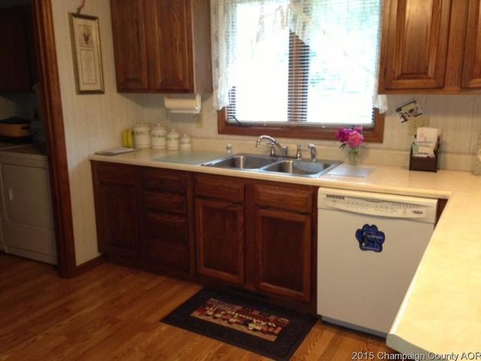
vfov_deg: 43.0
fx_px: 459
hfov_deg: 55.3
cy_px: 180
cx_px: 240
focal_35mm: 33
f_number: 2.4
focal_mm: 4.13
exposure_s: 1/20
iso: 125
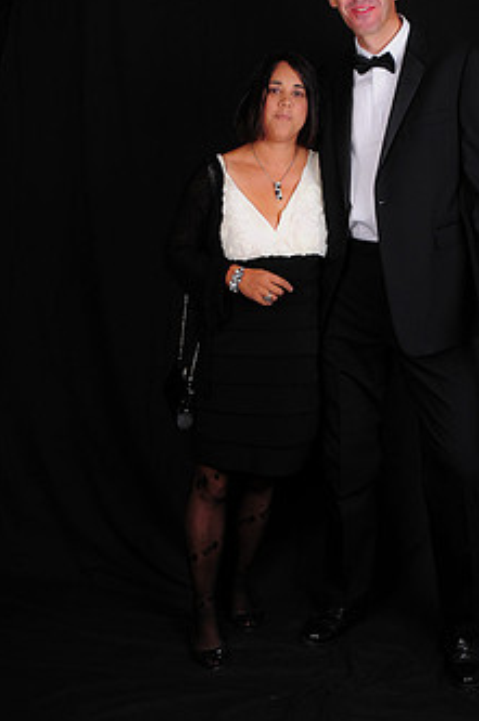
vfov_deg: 39.1
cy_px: 316
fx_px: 1014
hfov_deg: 26.5
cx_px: 283
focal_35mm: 51
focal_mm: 25
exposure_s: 1/125
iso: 200
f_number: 8
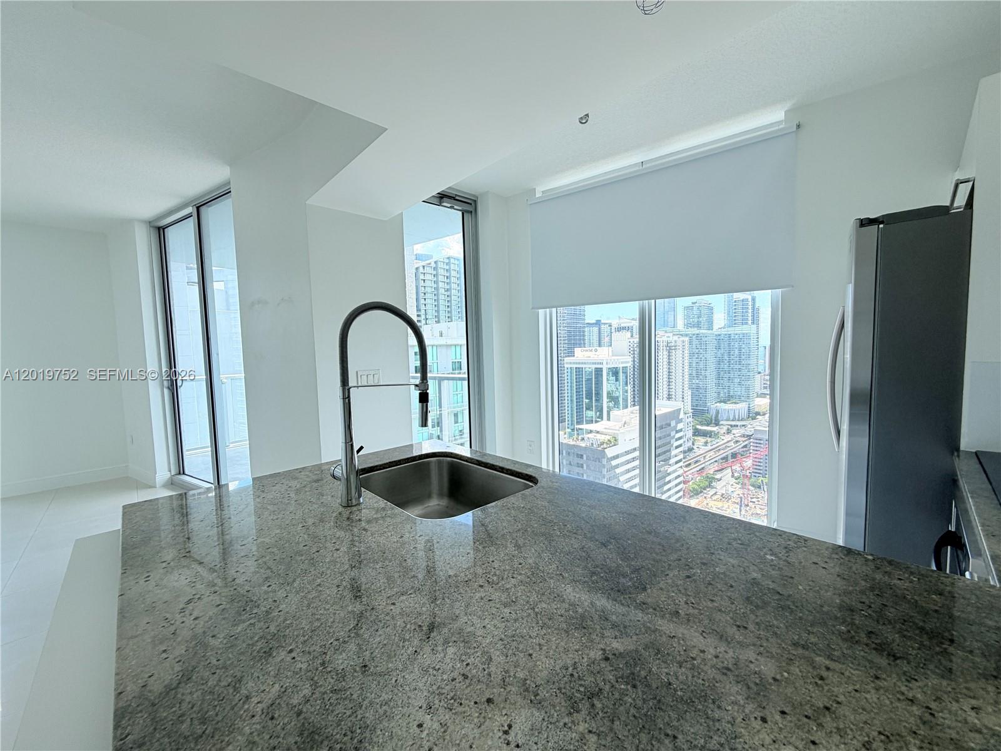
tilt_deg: -4.4
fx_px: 405
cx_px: 500
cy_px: 376
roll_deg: +2.5
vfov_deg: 85.7
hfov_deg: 102.1
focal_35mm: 14
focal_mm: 2.22
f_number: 2.2
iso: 40
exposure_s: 1/179
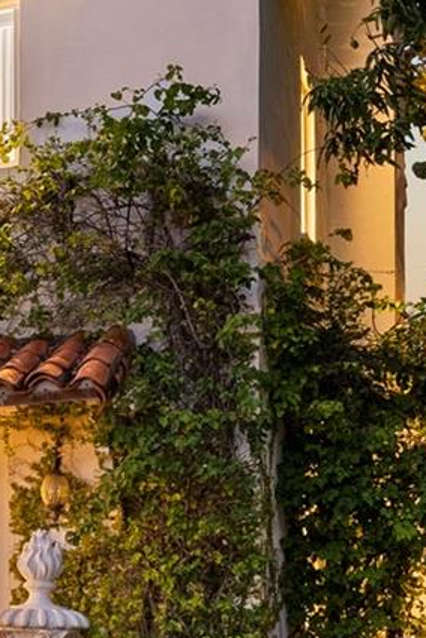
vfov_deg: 25.6
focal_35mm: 79
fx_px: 1400
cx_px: -296
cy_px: 390
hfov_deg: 15.3
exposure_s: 15
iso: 800
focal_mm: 21
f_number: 5.6
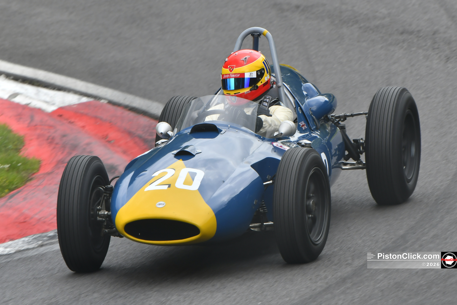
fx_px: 5331
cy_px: 152
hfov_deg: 4.9
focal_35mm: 420
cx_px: 228
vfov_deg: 3.3
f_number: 5.6
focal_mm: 280
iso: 280
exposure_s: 1/250
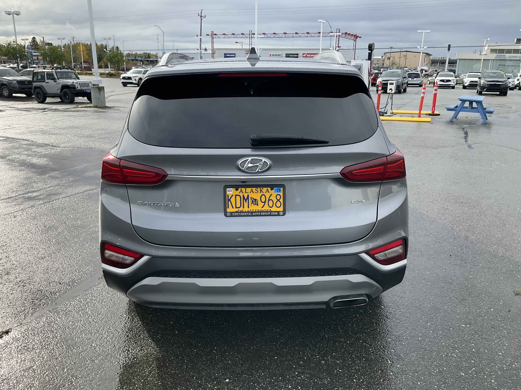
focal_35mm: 29
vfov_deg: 48.2
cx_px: 260
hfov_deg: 61.7
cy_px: 195
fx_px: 436
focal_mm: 3
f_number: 1.8
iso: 25
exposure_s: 1/620
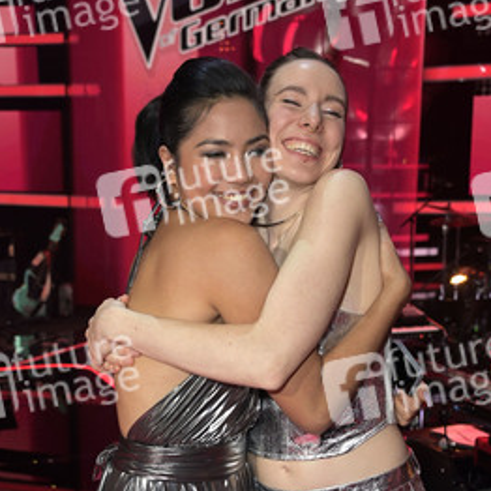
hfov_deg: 30.0
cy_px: 287
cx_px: 247
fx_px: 915
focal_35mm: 57
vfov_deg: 30.0
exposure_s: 1/125
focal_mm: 44
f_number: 5
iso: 2500
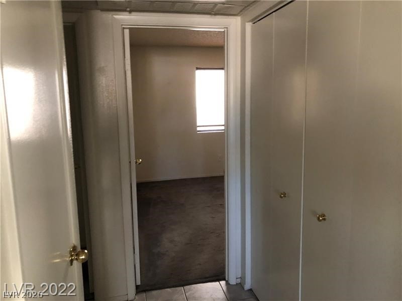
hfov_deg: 63.4
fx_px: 325
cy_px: 150
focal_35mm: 28
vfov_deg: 49.7
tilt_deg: -7.3
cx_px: 201
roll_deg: +1.6
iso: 100
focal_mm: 3.99
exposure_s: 1/6
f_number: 1.8
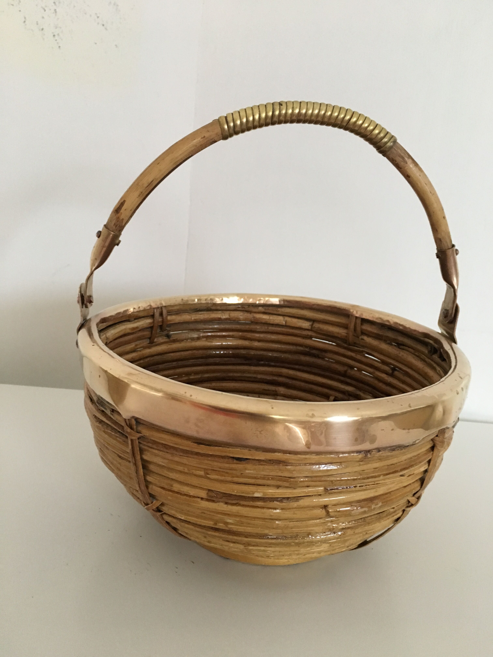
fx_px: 551
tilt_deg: -14.0
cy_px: 328
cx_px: 246
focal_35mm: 29
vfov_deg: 61.7
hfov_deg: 48.2
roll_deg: -6.0
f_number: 2.2
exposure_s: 1/20
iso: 200
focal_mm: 4.15
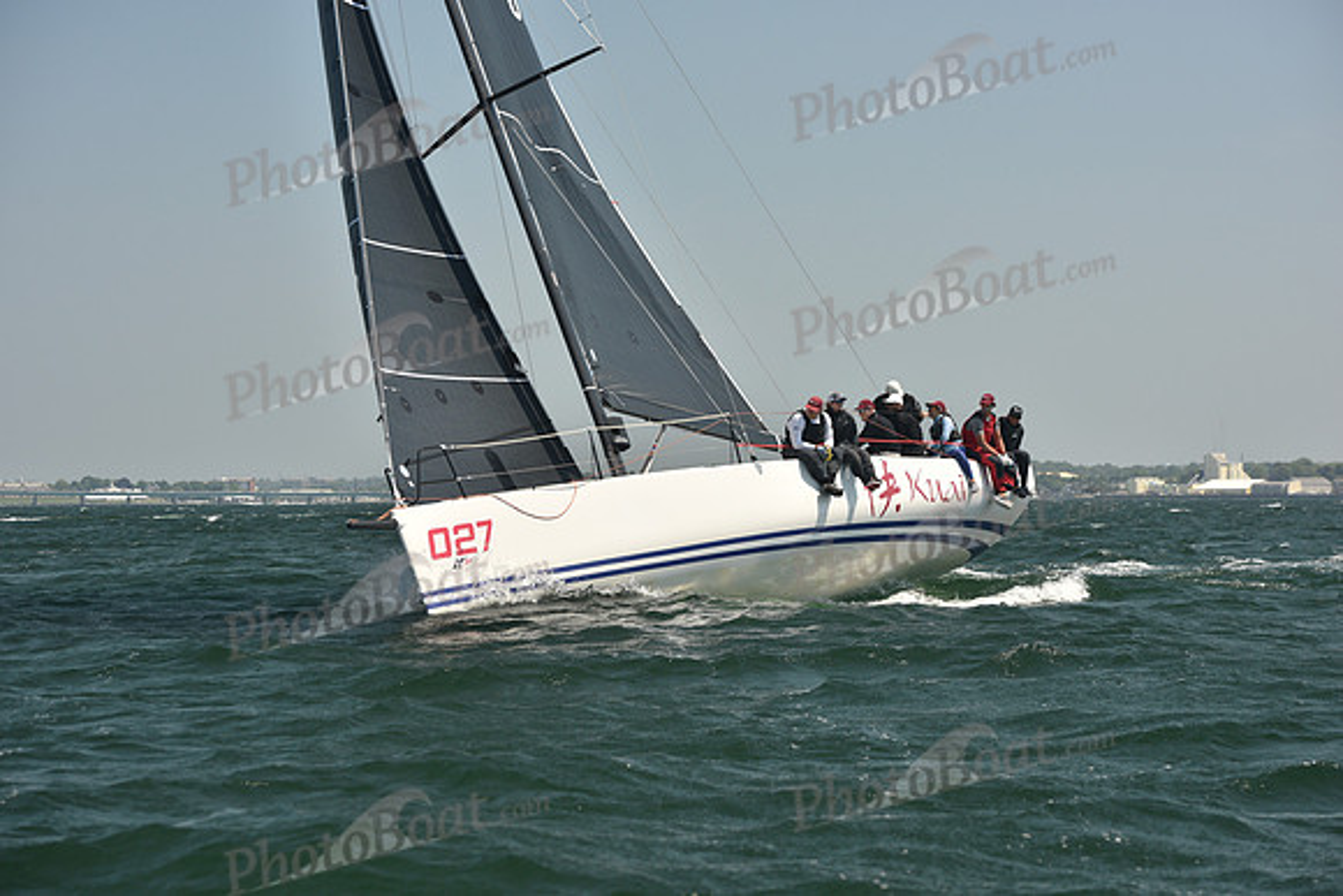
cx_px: 672
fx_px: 3433
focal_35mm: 92
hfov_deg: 22.1
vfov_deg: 14.9
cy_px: 448
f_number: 5.6
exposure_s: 1/640
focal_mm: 92
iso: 250
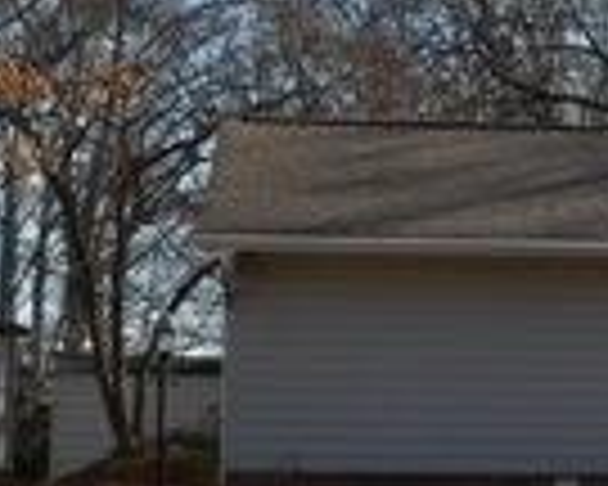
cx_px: 923
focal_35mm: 160
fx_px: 2879
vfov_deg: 9.6
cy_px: 88
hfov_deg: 11.5
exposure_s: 1/200
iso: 100
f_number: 7.1
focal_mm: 24
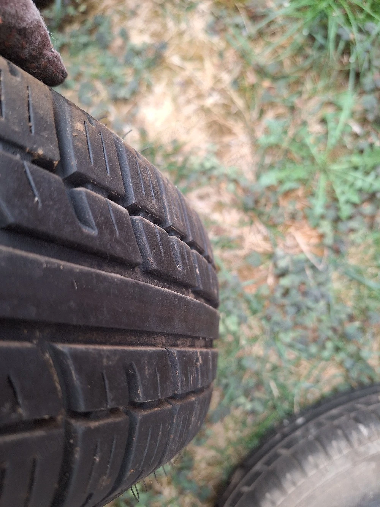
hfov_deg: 58.9
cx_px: 190
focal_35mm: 23
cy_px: 254
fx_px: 337
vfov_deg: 73.9
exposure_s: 1/40
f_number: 1.8
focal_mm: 5.54
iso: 200
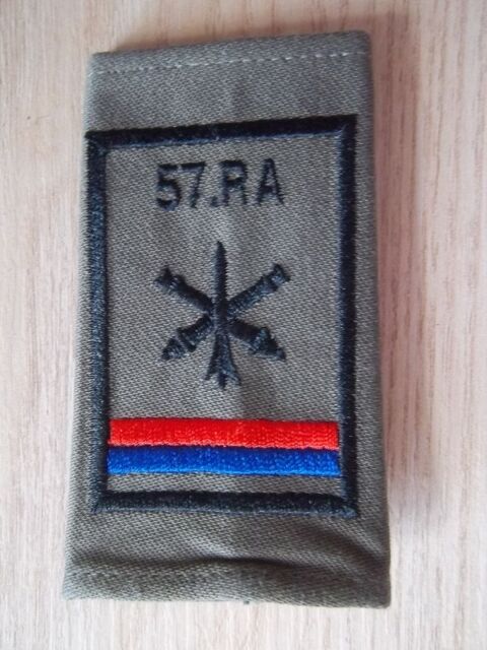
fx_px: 525
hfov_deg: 49.7
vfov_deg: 63.4
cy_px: 325
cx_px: 244
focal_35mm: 28
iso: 320
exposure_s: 1/8
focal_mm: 5.05
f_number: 3.5
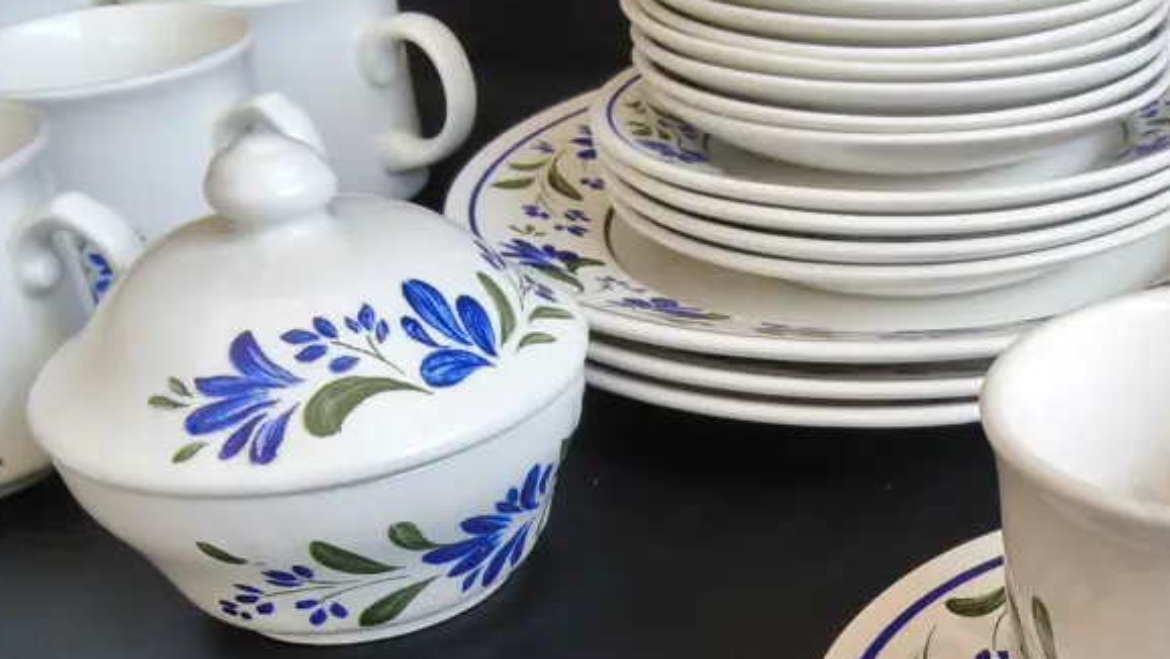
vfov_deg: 22.4
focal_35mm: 52
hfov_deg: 37.6
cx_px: 1020
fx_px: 1614
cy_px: 619
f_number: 2
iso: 80
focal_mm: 2.87
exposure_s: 1/100
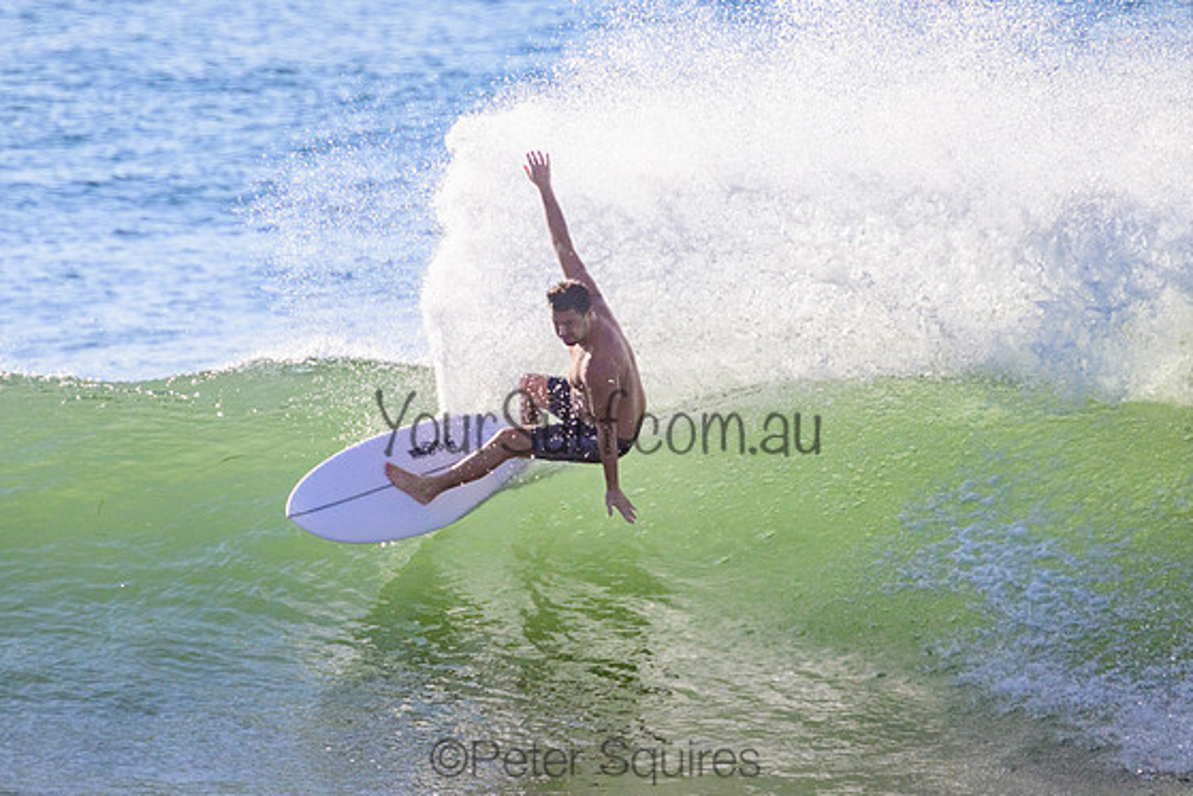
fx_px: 32781
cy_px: 325
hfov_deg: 2.1
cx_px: 477
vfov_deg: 1.4
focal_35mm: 989
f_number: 11
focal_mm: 800
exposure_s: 1/2000
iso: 800
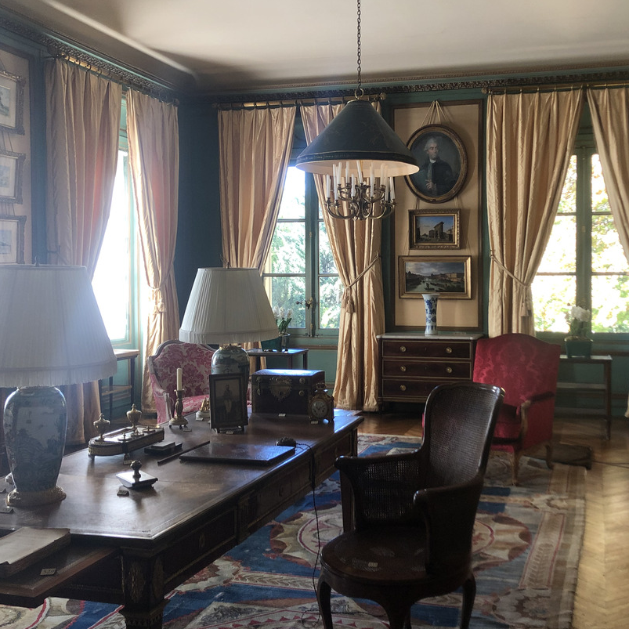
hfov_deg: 44.4
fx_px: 761
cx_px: 405
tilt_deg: -1.4
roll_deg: +0.9
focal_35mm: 37
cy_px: 298
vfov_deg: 44.9
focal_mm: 4
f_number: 1.8
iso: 32
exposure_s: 1/33
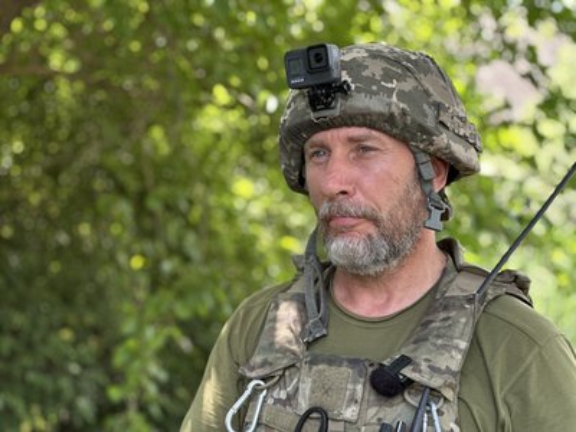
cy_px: 216
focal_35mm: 77
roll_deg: -0.6
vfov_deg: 19.1
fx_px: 1281
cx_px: 288
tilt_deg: +0.1
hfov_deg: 25.3
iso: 125
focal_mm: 9
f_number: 2.8
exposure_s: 1/121
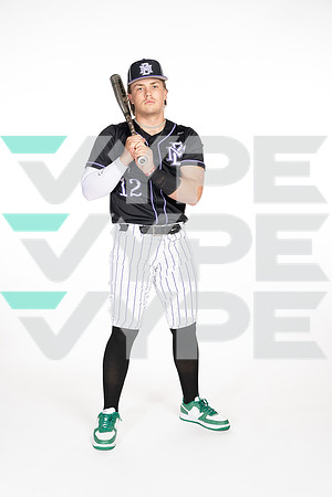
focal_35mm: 50
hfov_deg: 27.0
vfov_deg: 39.6
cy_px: 248
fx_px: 692
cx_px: 166
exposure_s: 1/250
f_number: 5.6
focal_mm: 50
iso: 250
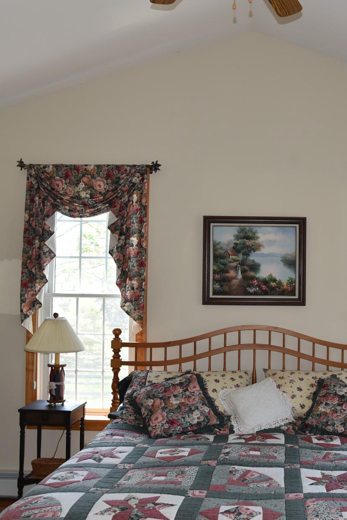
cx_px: 275
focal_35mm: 40
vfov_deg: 48.4
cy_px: 271
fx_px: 578
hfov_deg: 32.5
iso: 800
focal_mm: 24
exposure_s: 1/200
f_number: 5
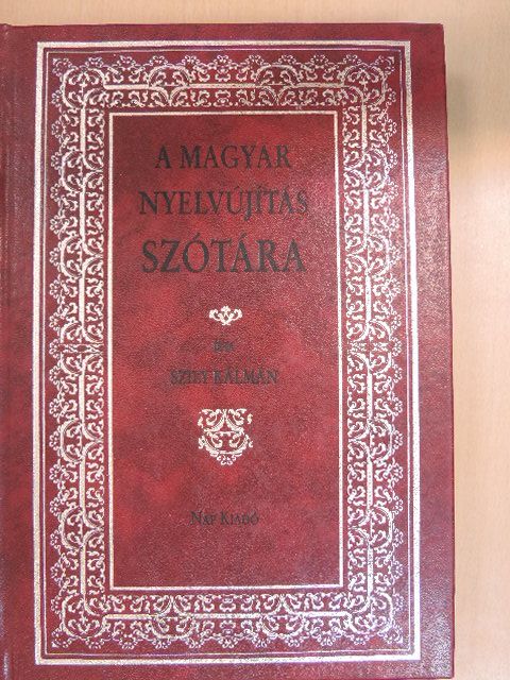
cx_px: 255
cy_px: 340
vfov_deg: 40.4
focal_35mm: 47
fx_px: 923
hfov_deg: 30.9
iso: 400
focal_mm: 8.3
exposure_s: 1/20
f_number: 3.5
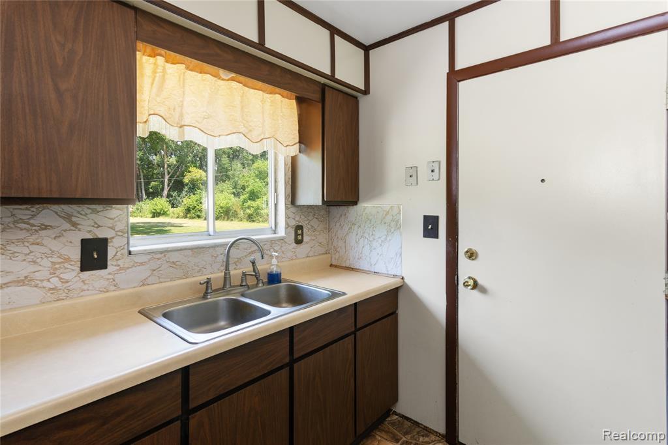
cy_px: 222
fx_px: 315
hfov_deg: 93.3
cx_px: 334
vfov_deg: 70.5
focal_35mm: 17
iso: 400
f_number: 9
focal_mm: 17
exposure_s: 1/15
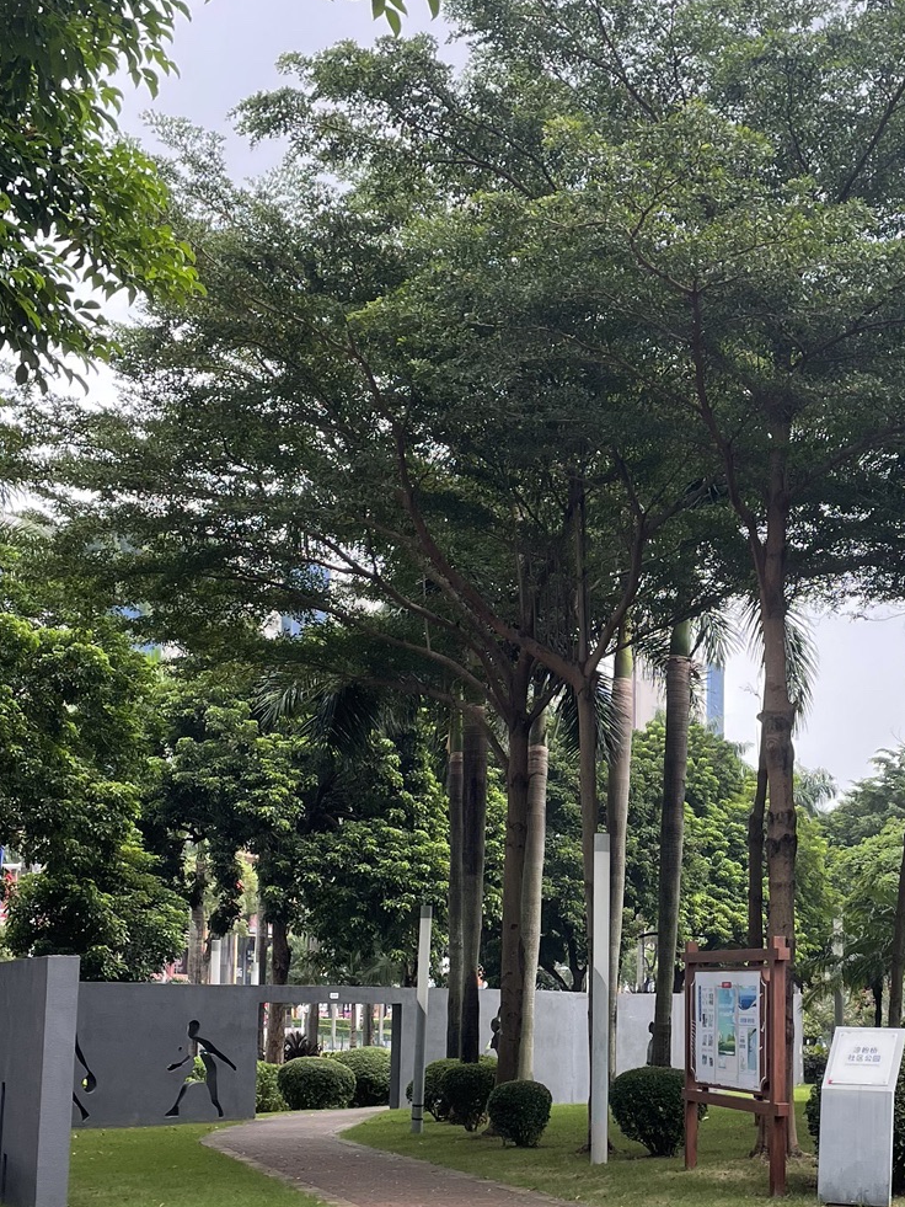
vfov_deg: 35.7
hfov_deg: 27.3
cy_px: 843
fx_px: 1847
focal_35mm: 53
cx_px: 644
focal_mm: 4.2
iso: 32
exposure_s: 1/329
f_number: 1.6
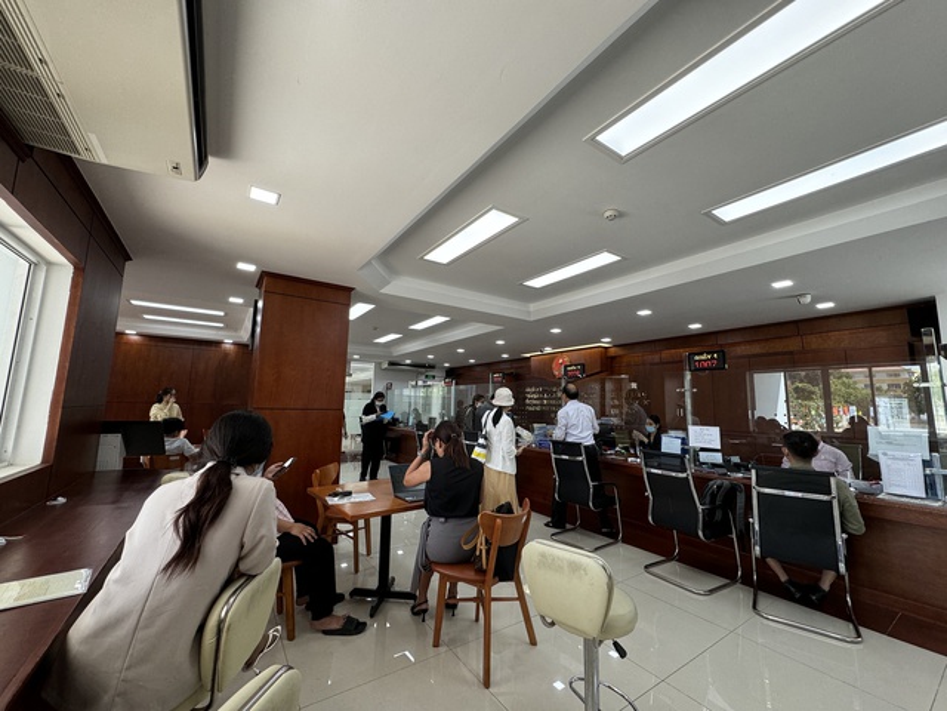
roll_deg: -0.4
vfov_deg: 85.7
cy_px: 356
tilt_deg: +7.8
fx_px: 383
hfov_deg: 102.1
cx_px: 474
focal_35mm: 14
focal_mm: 2.22
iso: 64
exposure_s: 1/99
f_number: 2.2
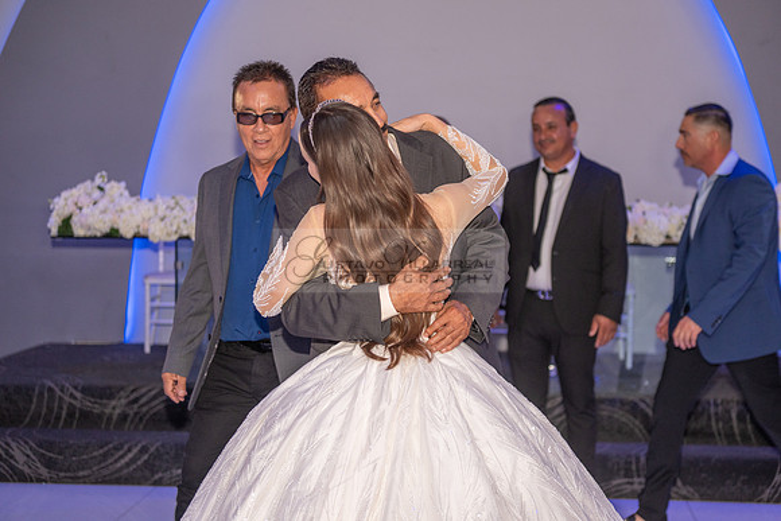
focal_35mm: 70
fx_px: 1519
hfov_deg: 28.8
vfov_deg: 19.5
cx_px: 390
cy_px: 260
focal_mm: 70
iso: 800
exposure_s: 1/125
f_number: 2.8
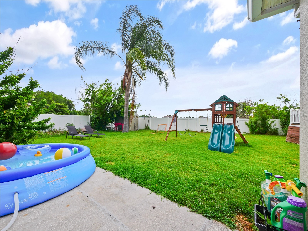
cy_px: 116
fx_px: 125
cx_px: 154
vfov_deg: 85.7
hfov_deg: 102.1
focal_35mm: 14
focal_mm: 7
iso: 200
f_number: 7.1
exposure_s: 1/320
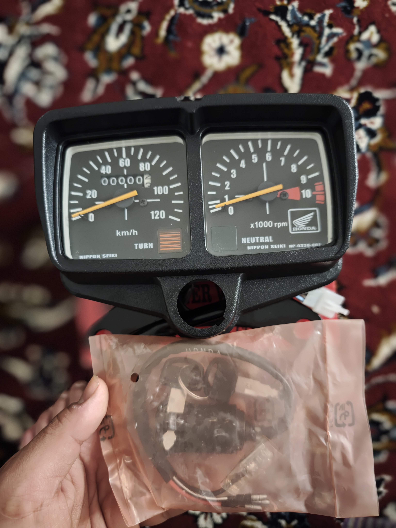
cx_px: 198
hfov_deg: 58.9
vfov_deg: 73.9
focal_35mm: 23
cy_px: 264
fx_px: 351
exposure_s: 1/16.7
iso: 4000
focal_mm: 6.55
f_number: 1.62
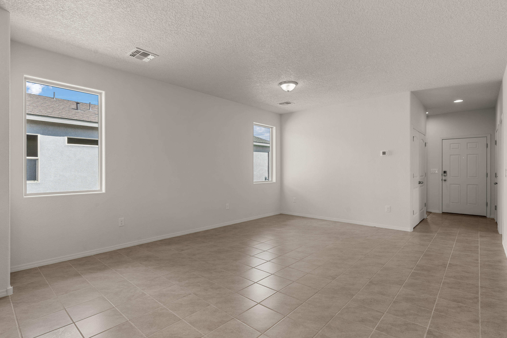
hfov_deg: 90.0
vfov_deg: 67.4
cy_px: 169
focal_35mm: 18
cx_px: 254
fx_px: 253
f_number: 9
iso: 160
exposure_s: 1/6
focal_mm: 18
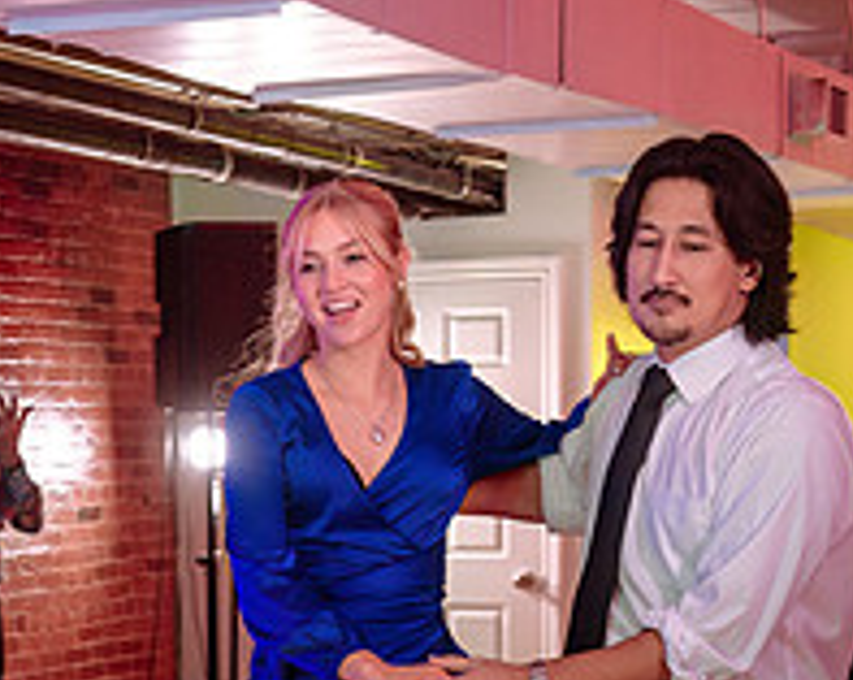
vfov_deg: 12.8
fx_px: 3000
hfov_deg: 15.8
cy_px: 629
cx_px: -65
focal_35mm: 119
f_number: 3.5
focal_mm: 35
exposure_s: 1/125
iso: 1000
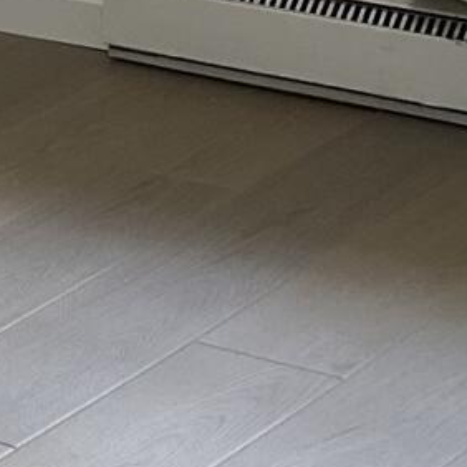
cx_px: -757
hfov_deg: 7.2
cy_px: 76
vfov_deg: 7.7
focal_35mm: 226
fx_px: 3449
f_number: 1.78
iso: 160
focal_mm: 6.86
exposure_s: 1/120
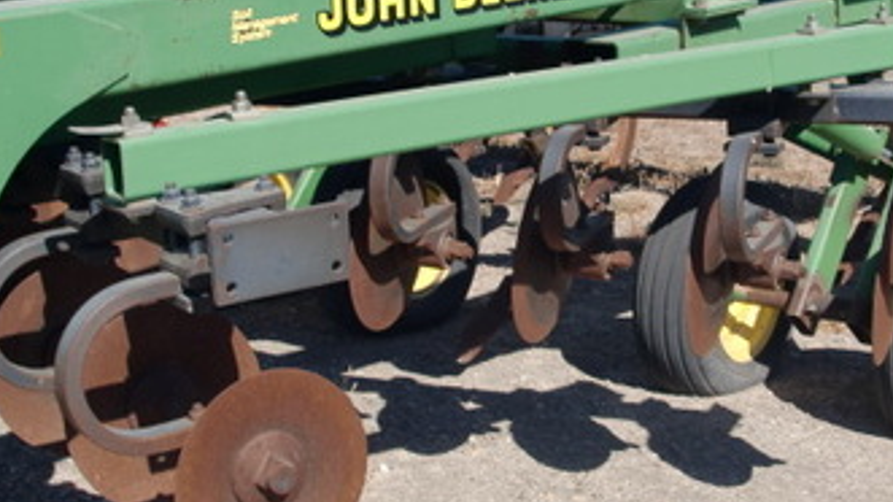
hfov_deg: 27.4
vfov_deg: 15.7
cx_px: 580
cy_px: 192
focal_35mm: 77
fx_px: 1823
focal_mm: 7.6
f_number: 8.7
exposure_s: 1/160
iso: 64
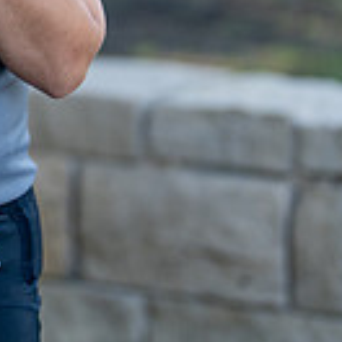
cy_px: -137
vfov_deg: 8.2
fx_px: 2347
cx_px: -120
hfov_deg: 8.2
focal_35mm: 210
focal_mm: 50
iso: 100
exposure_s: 1/1000
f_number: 1.2
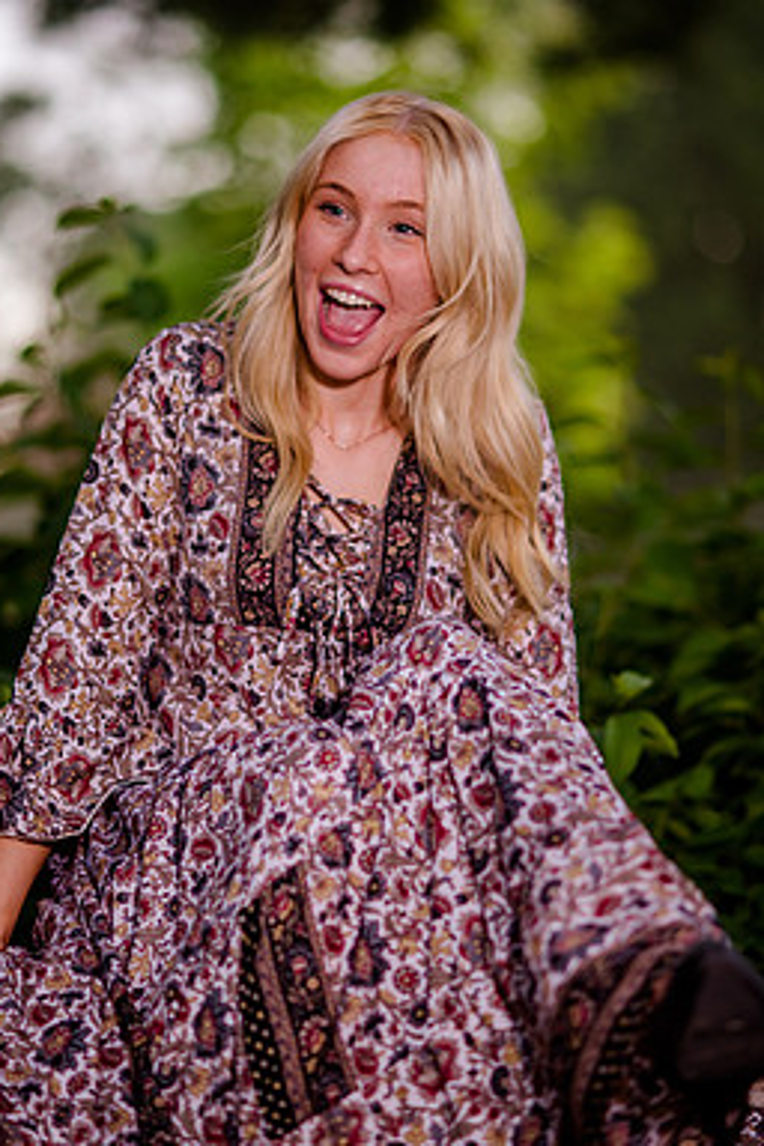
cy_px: 552
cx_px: 385
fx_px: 3915
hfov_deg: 11.1
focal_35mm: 123
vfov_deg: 16.7
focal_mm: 105
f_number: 2
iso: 200
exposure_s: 1/400
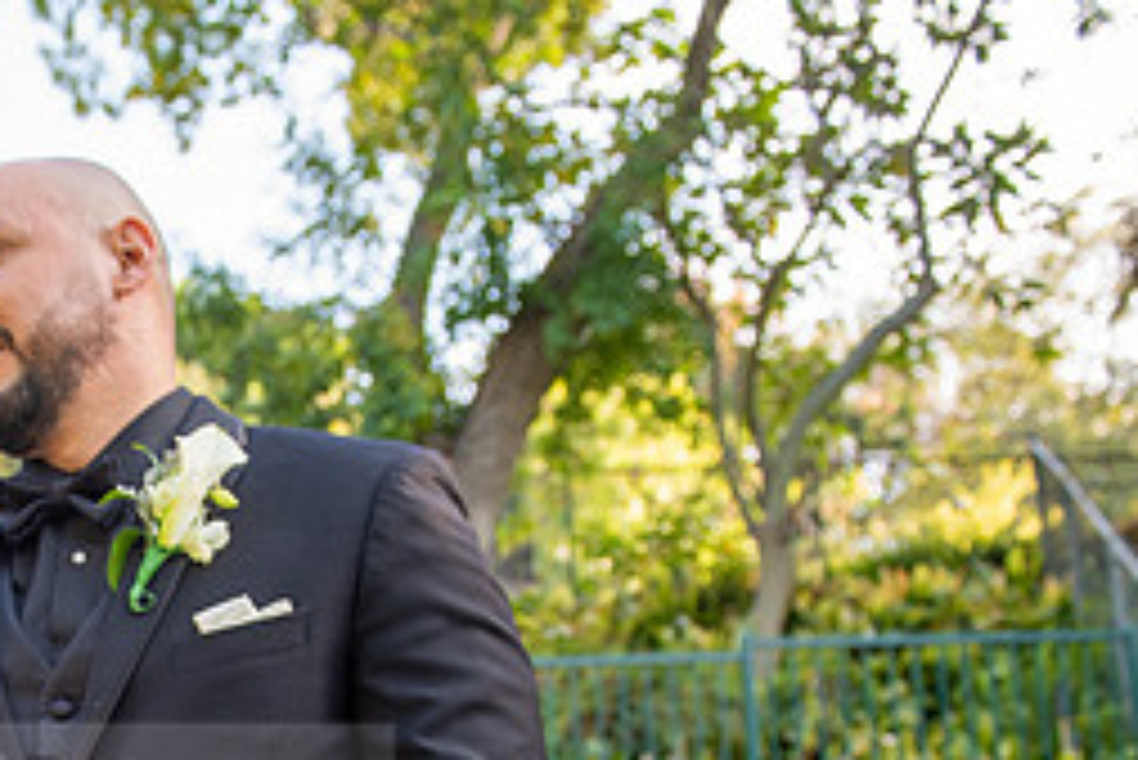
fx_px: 1740
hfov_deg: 33.3
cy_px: 830
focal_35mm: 55
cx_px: 13
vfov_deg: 23.2
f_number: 3.5
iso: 320
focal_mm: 24
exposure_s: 1/250
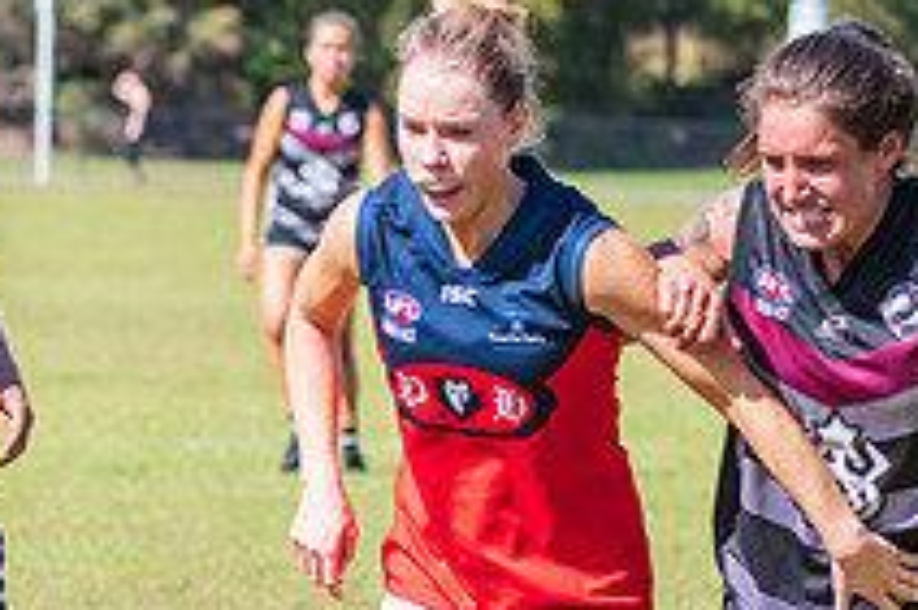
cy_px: 582
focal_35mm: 411
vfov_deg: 3.3
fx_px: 10472
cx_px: -264
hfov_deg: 5.0
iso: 800
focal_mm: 150
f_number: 7.1
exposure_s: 1/2000
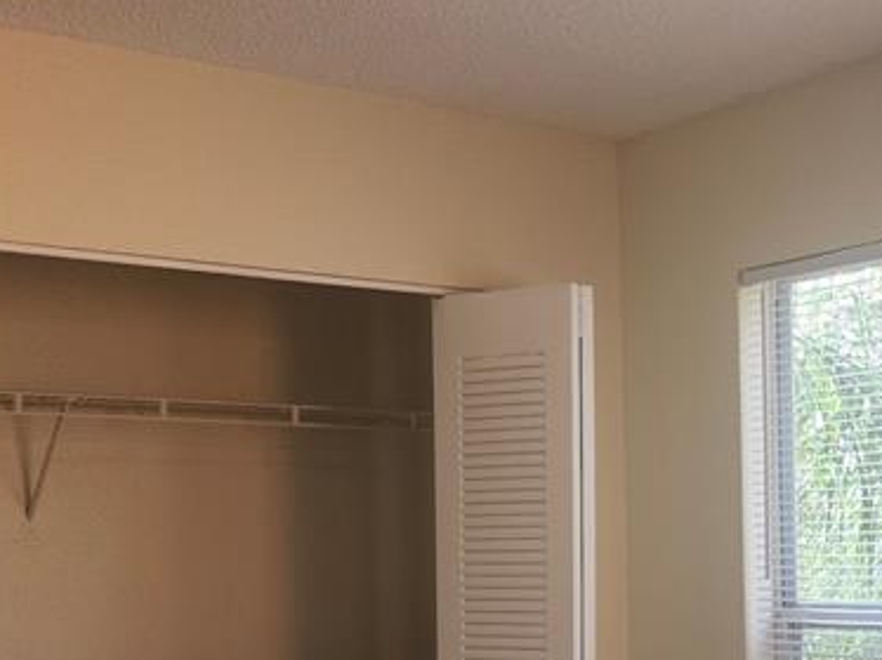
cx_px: 842
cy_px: 563
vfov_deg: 22.8
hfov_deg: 29.1
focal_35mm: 63
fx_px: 1604
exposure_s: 1/120
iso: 40
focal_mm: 5.54
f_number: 1.8
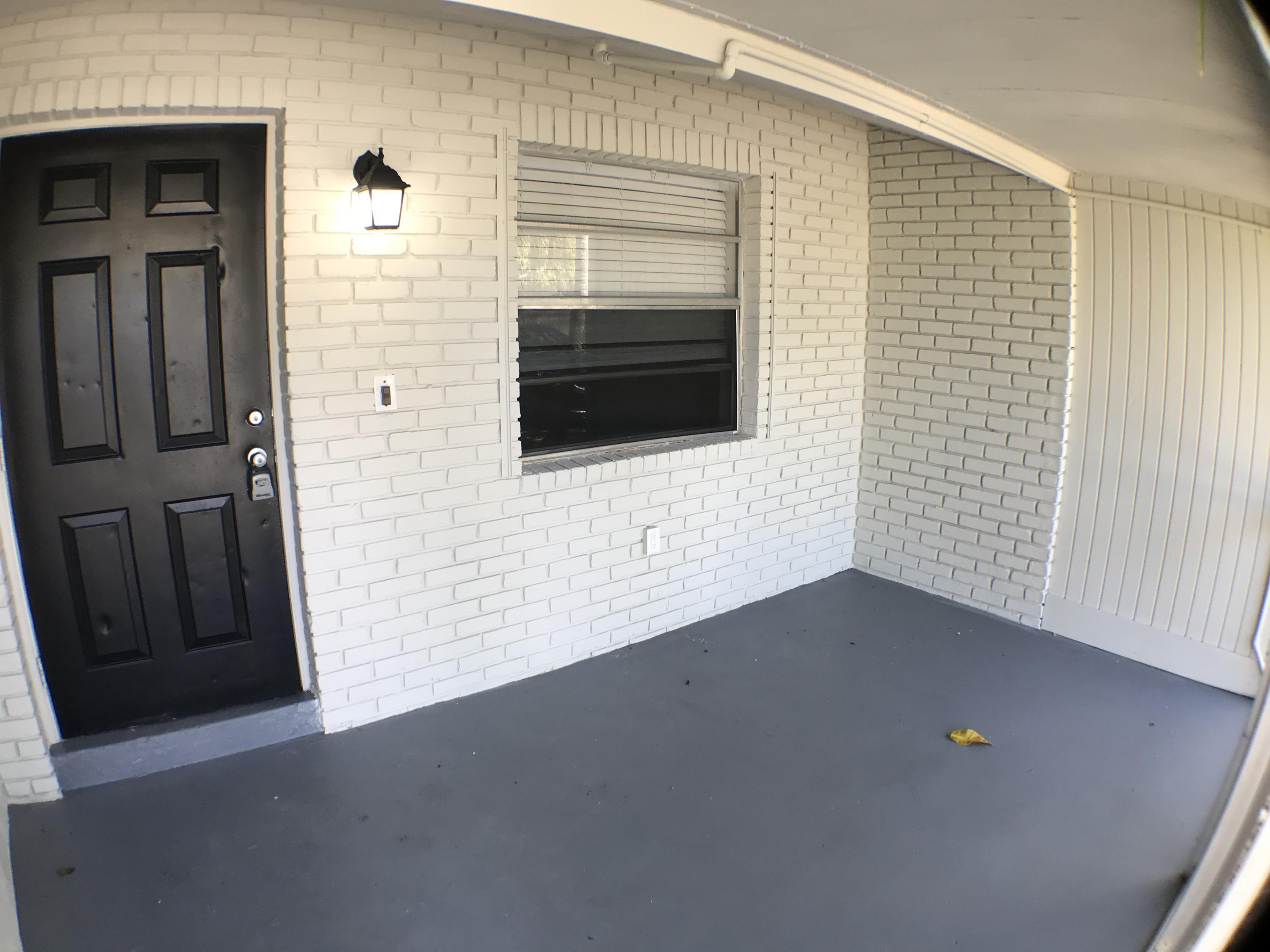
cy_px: 476
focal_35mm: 28
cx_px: 635
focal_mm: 3.99
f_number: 1.8
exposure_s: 1/60
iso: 25
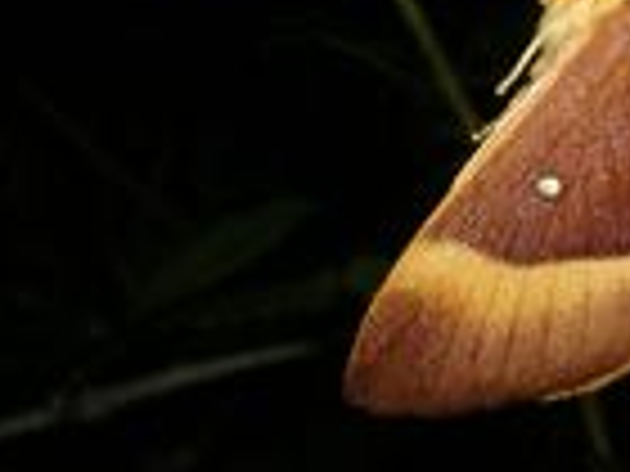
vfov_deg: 14.4
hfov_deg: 19.0
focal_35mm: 103
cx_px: 450
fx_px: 1875
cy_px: 175
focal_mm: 4.7
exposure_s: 1/60.1
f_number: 5.2
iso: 100
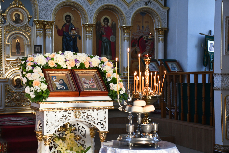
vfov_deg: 21.6
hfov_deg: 31.9
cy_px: 76
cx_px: 114
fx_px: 401
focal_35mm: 63
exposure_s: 1/125
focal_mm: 42
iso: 2500
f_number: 4.5
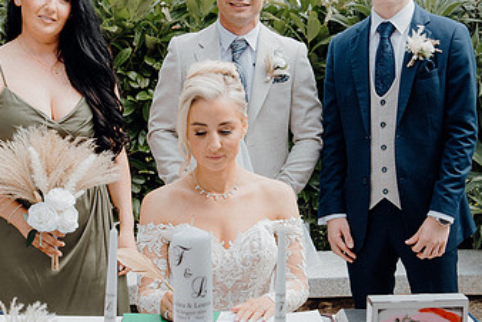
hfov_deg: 28.0
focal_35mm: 72
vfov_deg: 18.9
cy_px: 194
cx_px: 252
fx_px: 965
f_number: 3.5
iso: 125
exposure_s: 1/400
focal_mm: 28
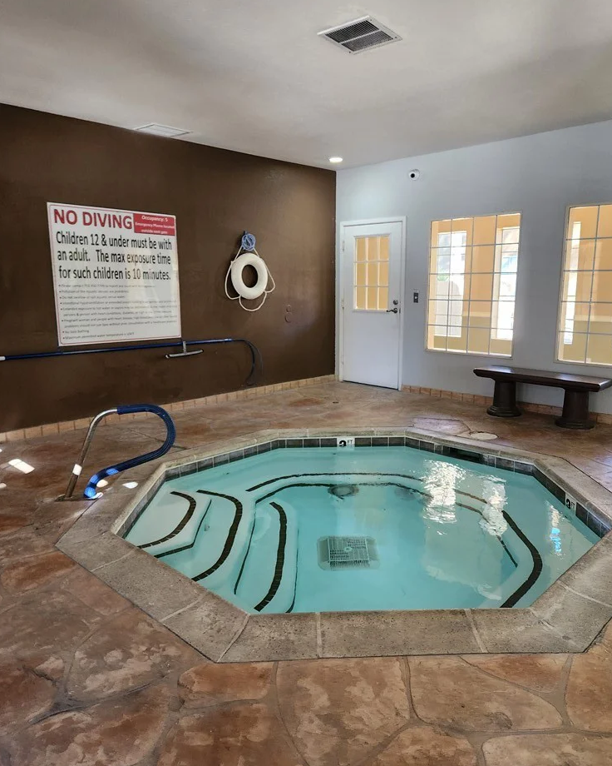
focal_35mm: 25
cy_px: 395
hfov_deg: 56.8
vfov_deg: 68.1
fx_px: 566
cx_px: 317
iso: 400
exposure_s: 1/120
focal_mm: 5.4
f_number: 1.8
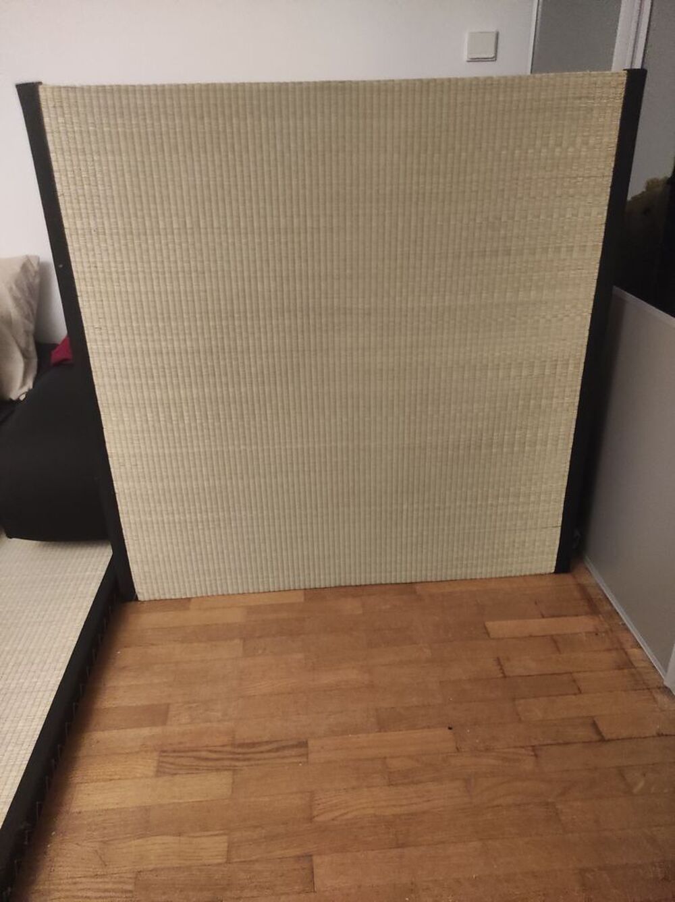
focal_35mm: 25
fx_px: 651
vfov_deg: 69.4
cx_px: 338
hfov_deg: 54.8
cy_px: 451
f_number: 1.89
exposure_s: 1/17
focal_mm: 5.43
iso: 3170
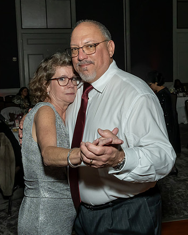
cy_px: 106
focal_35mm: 48
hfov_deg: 31.4
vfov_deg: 38.7
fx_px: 334
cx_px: 104
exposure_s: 1/250
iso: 1000
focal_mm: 20
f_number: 8
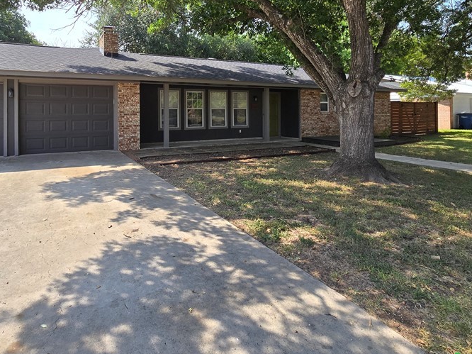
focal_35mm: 20
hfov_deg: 80.8
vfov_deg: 64.1
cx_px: 190
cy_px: 115
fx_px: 273
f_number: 2.2
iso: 100
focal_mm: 2.2
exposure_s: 1/2000
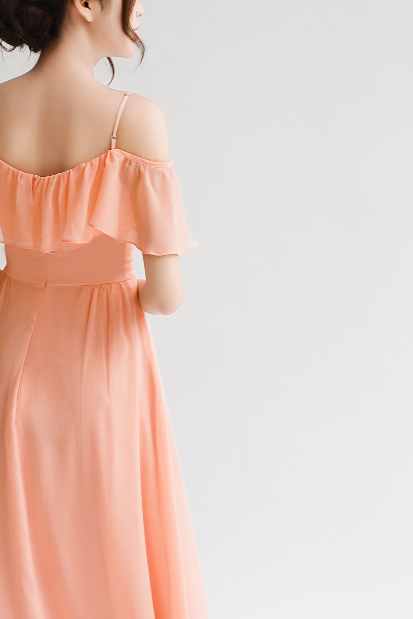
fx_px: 1101
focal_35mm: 64
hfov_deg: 21.1
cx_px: 102
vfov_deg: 31.3
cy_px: 251
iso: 320
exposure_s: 1/125
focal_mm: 39
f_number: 3.5
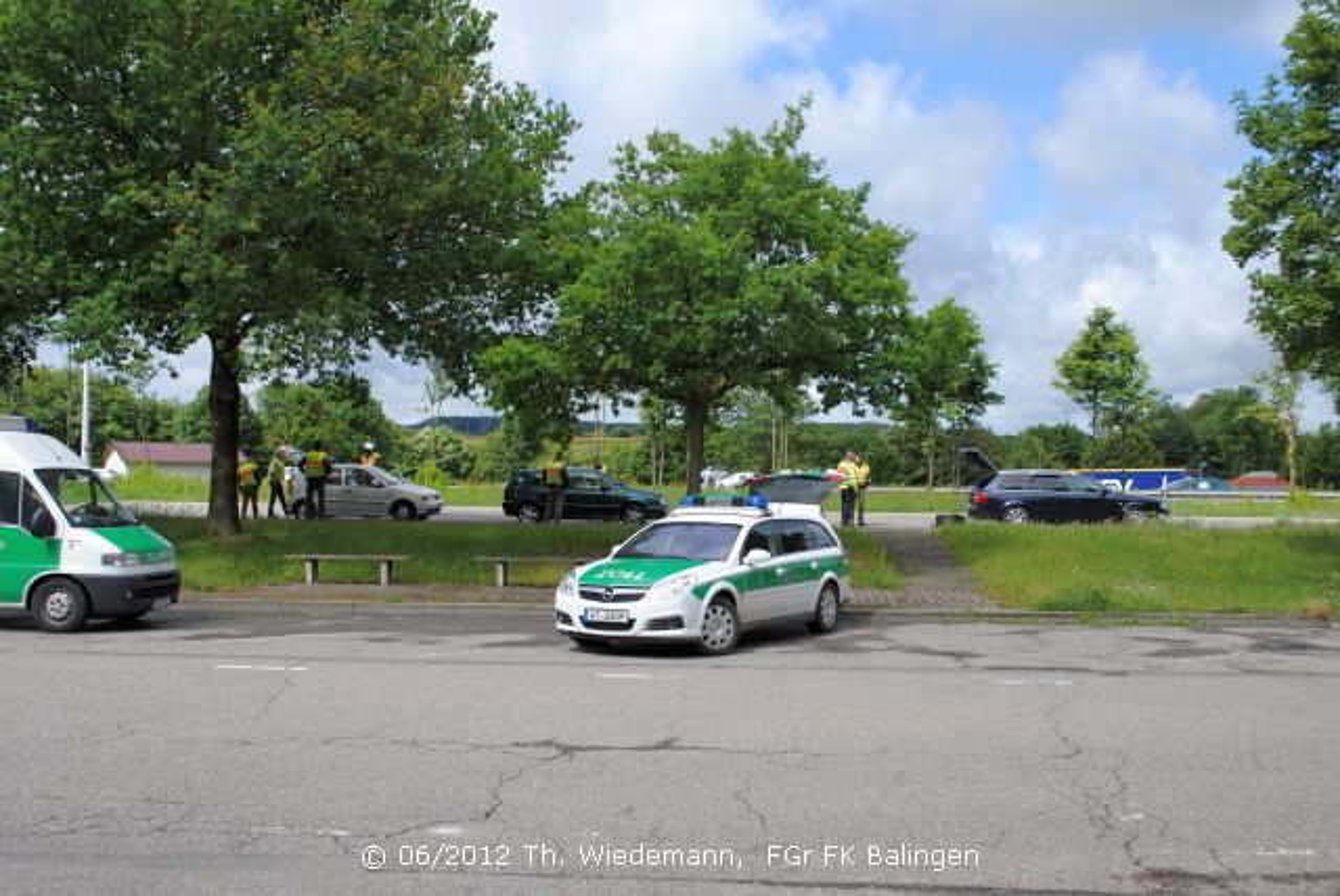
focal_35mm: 36
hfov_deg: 53.1
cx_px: 670
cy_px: 448
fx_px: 1341
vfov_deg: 36.9
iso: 100
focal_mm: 24
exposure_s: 1/250
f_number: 8
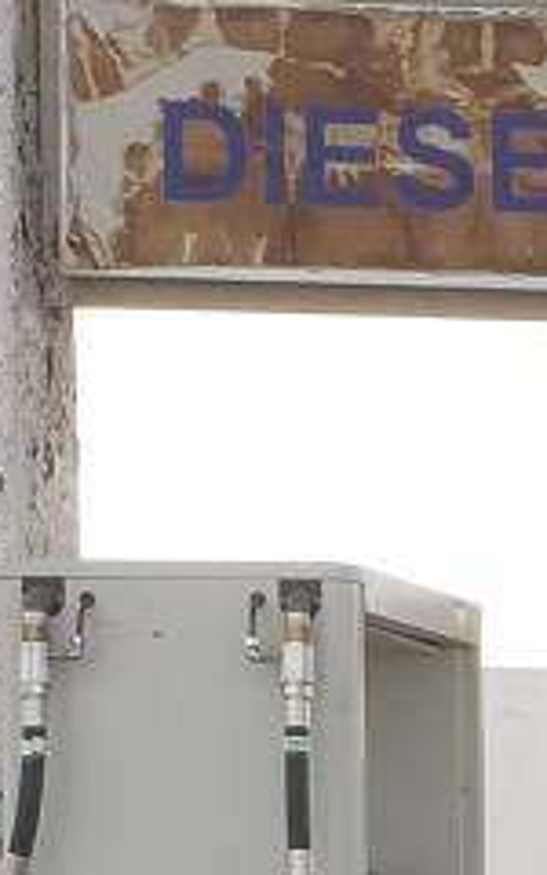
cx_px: 2748
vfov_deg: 7.5
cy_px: 1436
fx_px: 6488
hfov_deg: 4.2
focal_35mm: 272
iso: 200
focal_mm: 18
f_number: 11
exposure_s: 1/80
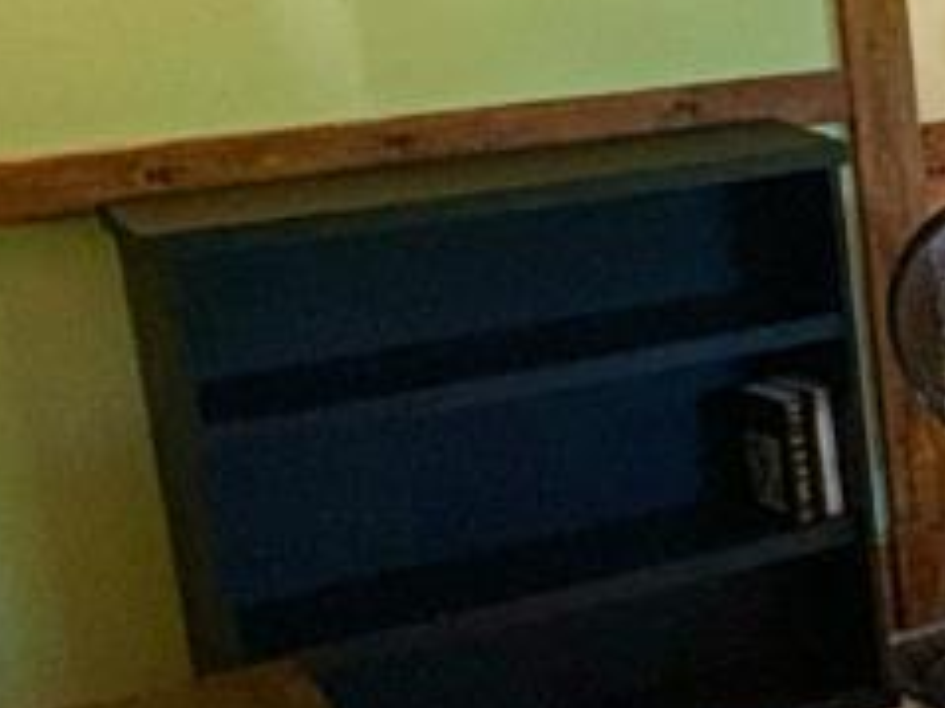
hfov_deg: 17.5
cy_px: 259
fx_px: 2401
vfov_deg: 16.7
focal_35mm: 88
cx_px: 1763
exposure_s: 1/60
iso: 500
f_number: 2.2
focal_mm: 2.22
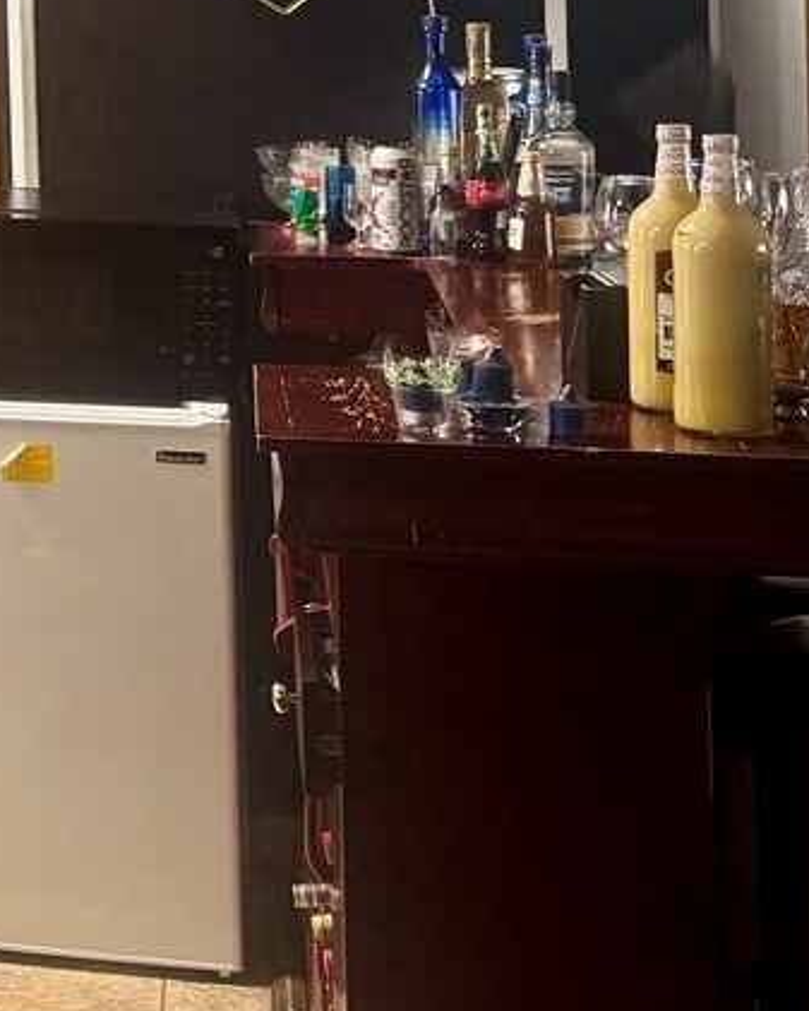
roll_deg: +1.7
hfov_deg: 14.8
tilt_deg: -1.1
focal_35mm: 89
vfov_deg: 20.6
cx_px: -708
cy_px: -58
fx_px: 2663
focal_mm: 6.76
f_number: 1.78
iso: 125
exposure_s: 1/60
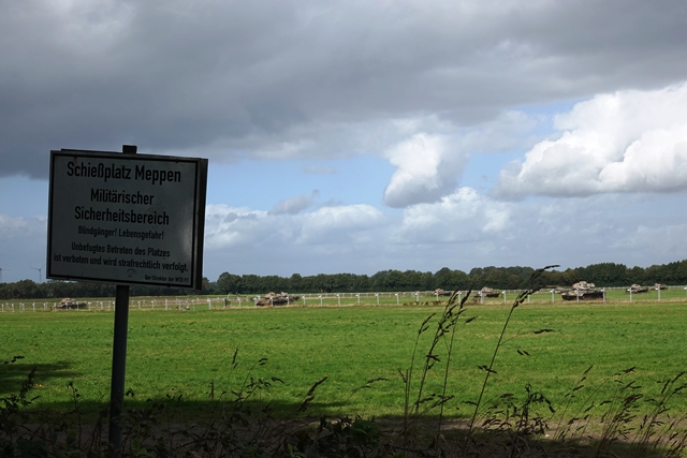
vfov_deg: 23.4
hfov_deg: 34.5
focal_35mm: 58
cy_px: 229
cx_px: 344
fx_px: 1107
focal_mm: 21.32
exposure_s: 1/400
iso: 100
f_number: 8
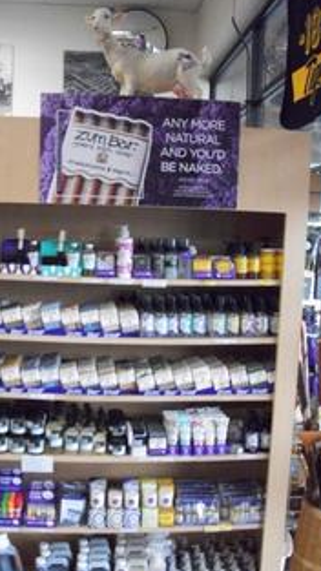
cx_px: 150
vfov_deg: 51.6
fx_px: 590
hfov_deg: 30.4
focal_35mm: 39
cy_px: 306
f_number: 2.9
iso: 640
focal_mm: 5.7
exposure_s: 1/100
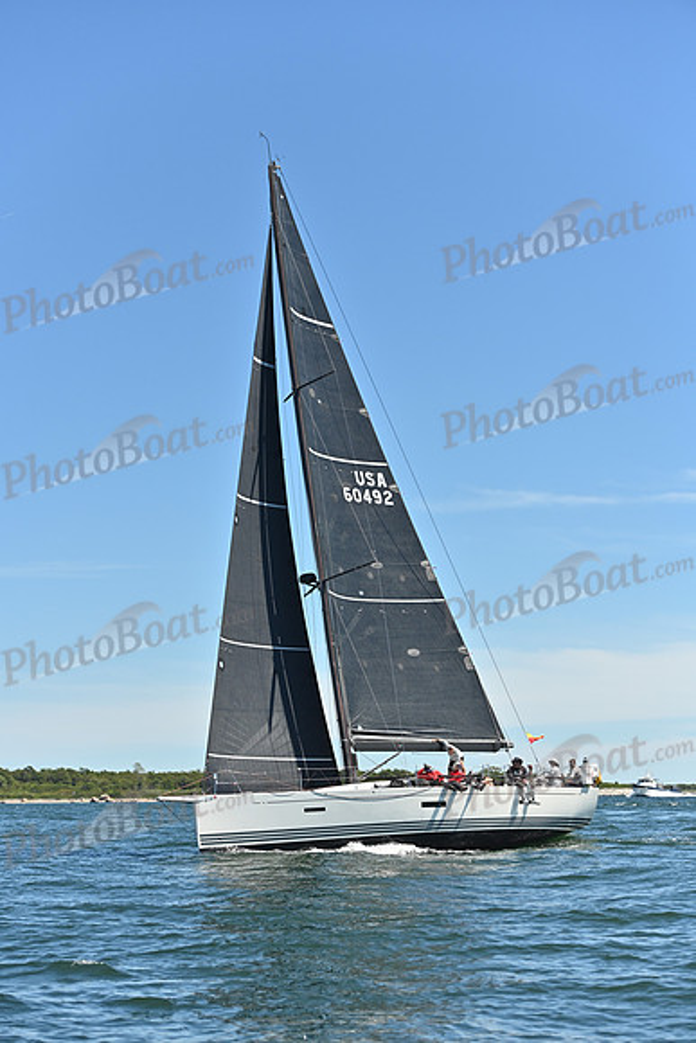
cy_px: 522
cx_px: 348
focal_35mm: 70
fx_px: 2029
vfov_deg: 28.8
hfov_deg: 19.5
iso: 320
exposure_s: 1/3200
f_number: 4.5
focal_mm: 70
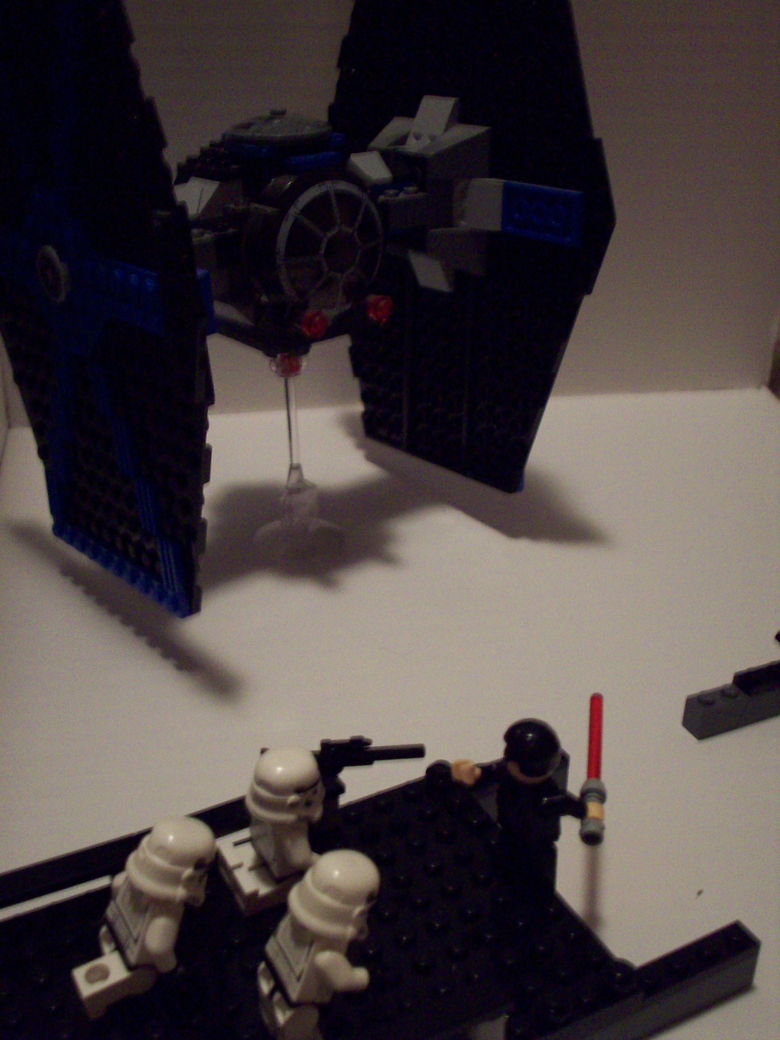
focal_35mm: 46
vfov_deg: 41.2
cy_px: 520
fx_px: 1382
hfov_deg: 31.5
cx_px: 390
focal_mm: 7.6
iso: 200
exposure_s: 1/8
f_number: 3.1
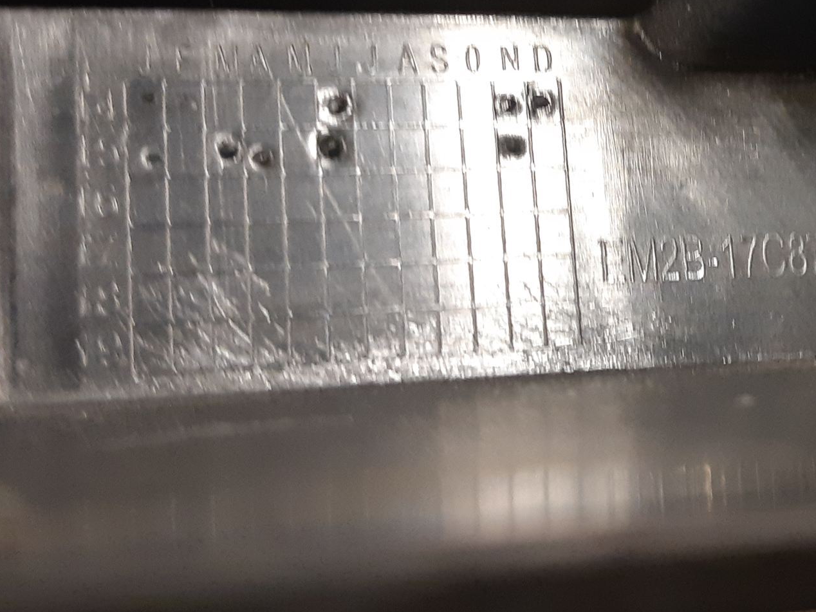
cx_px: 645
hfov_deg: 42.9
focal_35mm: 42
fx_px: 990
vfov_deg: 33.6
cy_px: 148
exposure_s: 1/25
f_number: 1.7
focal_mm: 3.93
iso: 250
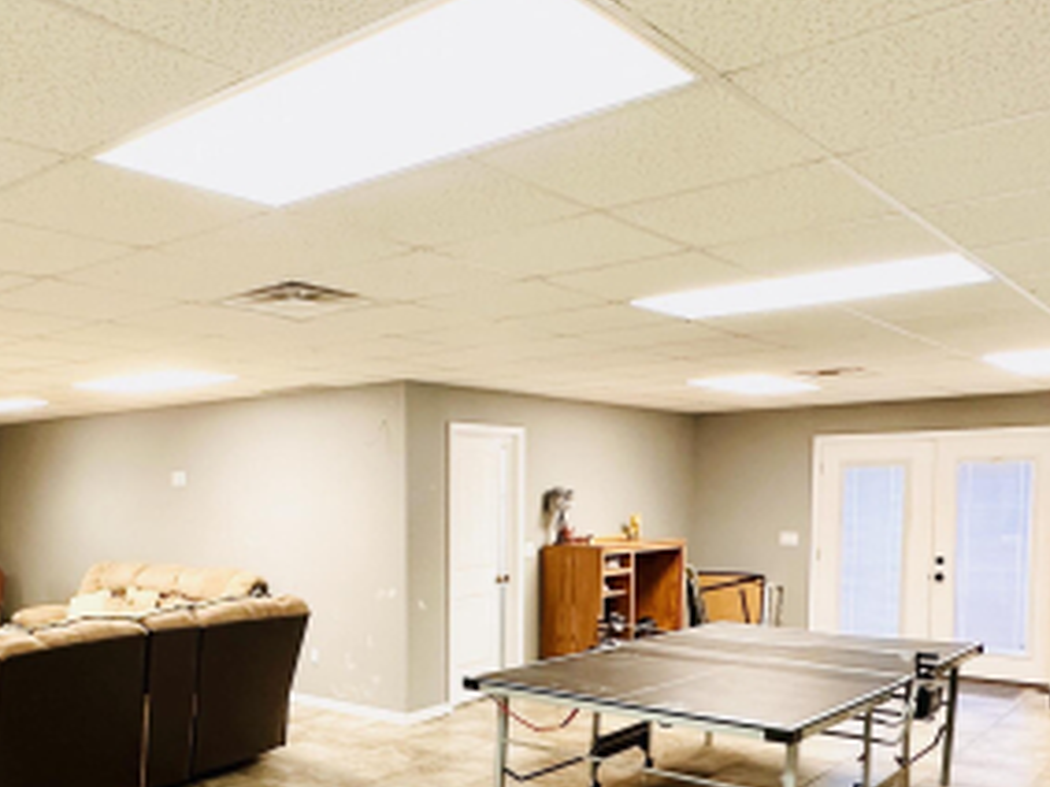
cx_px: 362
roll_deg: +0.5
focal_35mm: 33
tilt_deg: -4.5
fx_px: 1001
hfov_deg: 54.4
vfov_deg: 41.8
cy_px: 575
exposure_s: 1/60
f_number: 2.2
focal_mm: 2.22
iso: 200
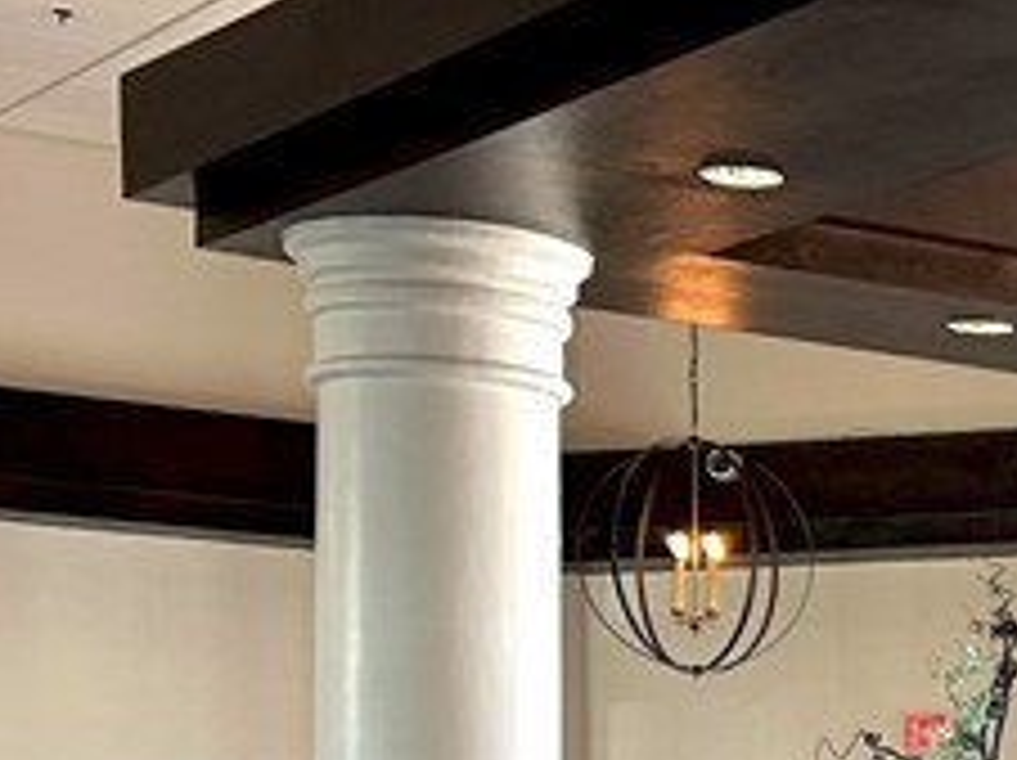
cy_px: 998
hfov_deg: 14.6
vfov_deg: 12.2
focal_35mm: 118
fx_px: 3463
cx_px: 1832
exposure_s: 1/120
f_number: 1.5
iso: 40
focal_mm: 5.7
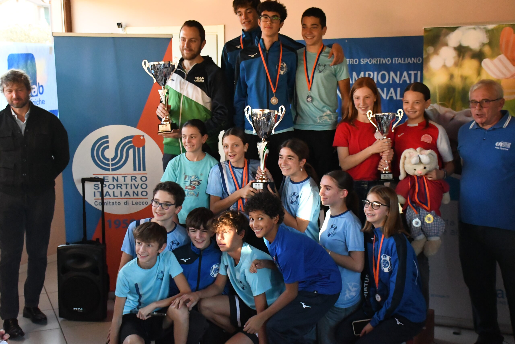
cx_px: 258
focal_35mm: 52
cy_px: 172
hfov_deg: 38.2
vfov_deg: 26.0
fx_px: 744
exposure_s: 1/640
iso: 12800
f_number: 6.3
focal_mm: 35
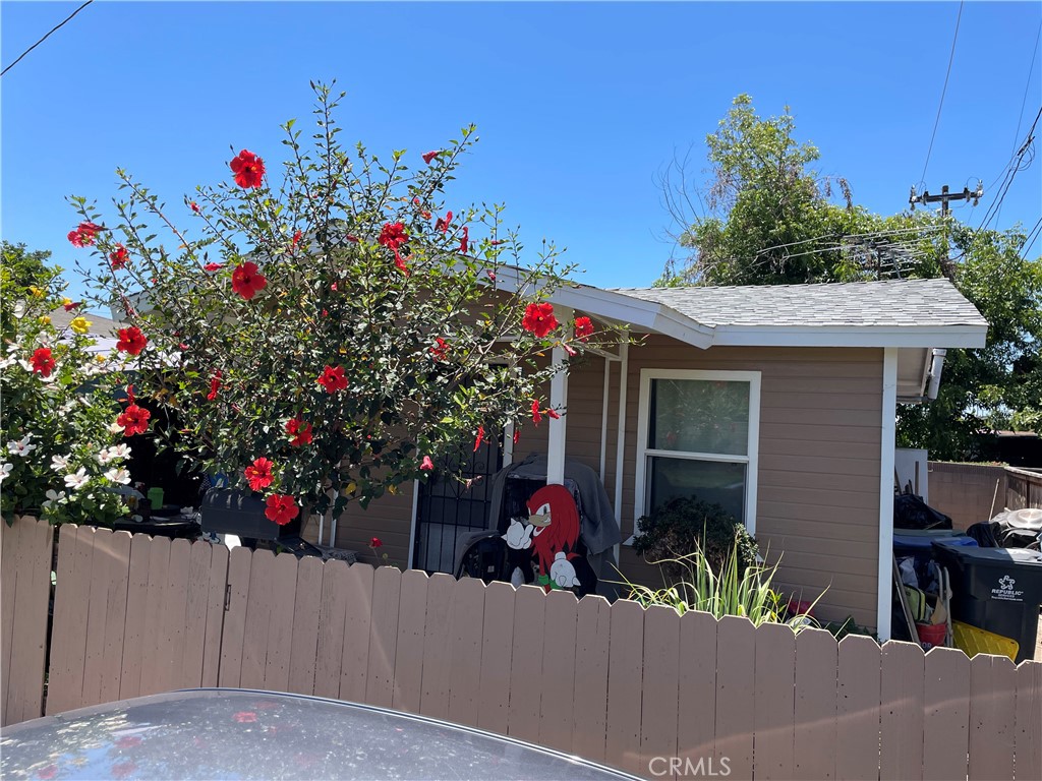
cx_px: 521
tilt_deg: +3.1
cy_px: 390
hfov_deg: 67.3
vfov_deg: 53.1
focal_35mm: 26
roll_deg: -3.1
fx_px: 783
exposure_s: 1/2092
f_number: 1.6
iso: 32
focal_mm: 4.2
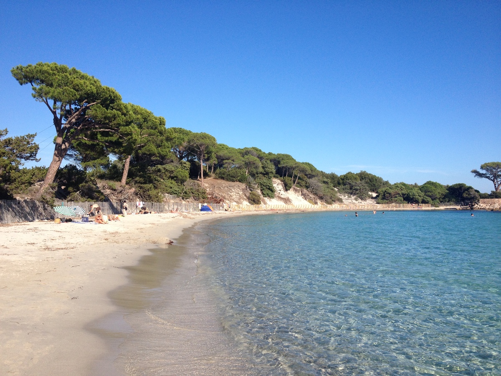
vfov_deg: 40.7
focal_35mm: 35
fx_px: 507
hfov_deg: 52.6
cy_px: 188
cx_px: 250
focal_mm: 4.28
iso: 64
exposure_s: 1/1905
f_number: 2.4
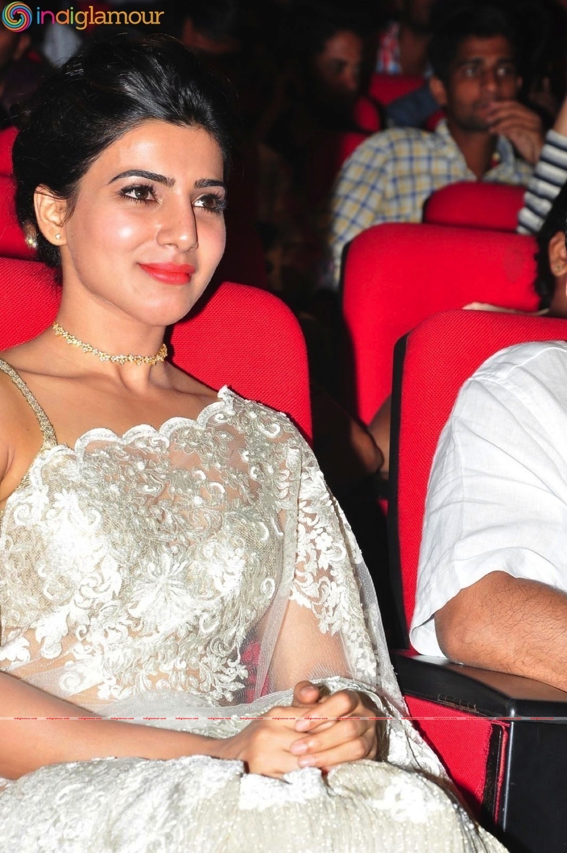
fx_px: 3196
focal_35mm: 135
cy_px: 426
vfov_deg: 15.2
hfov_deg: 10.1
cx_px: 284
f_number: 9
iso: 400
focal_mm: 90
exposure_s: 1/125
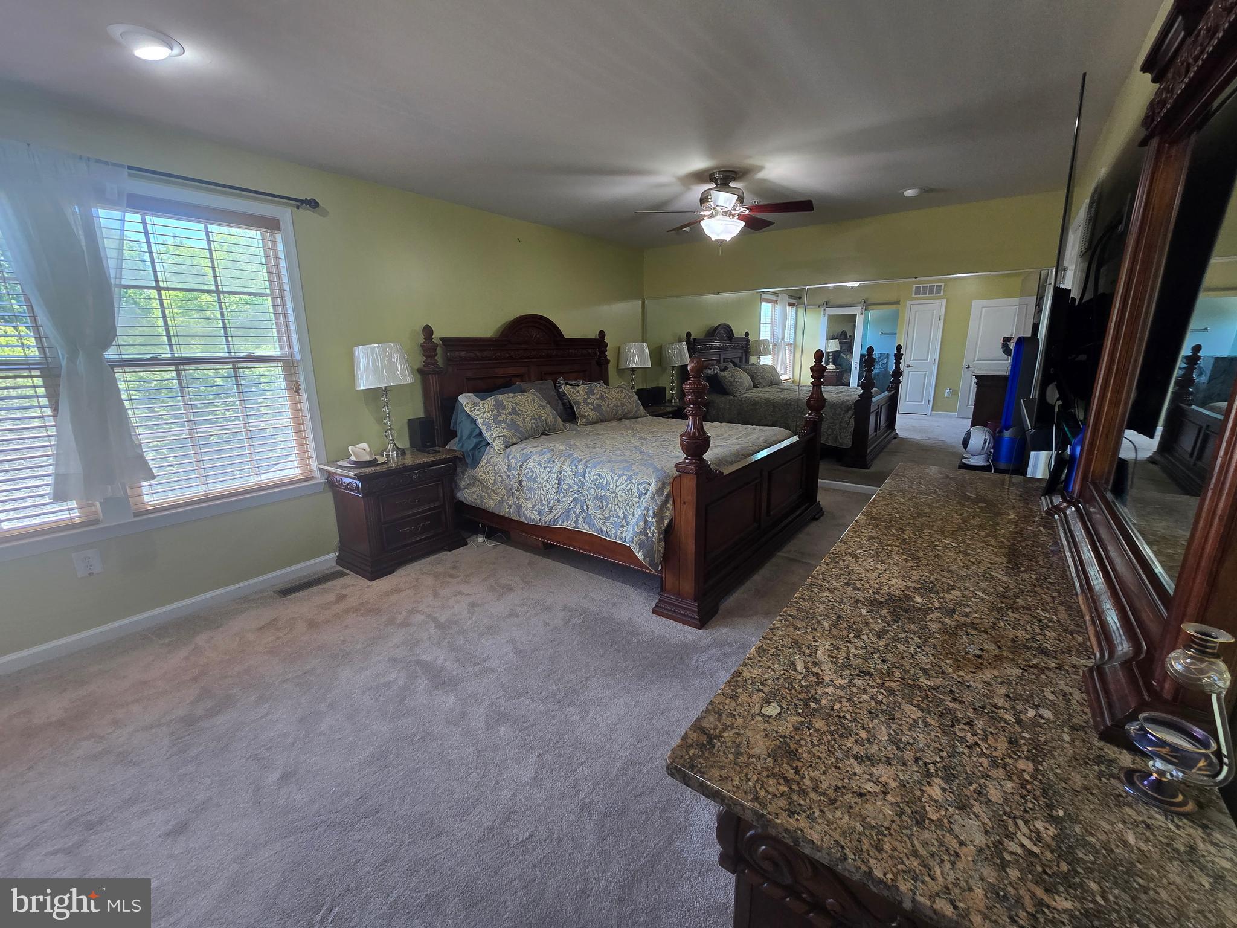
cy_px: 464
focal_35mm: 13
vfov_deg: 89.9
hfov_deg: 106.2
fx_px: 465
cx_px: 618
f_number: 2.2
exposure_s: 1/60
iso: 160
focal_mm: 2.2
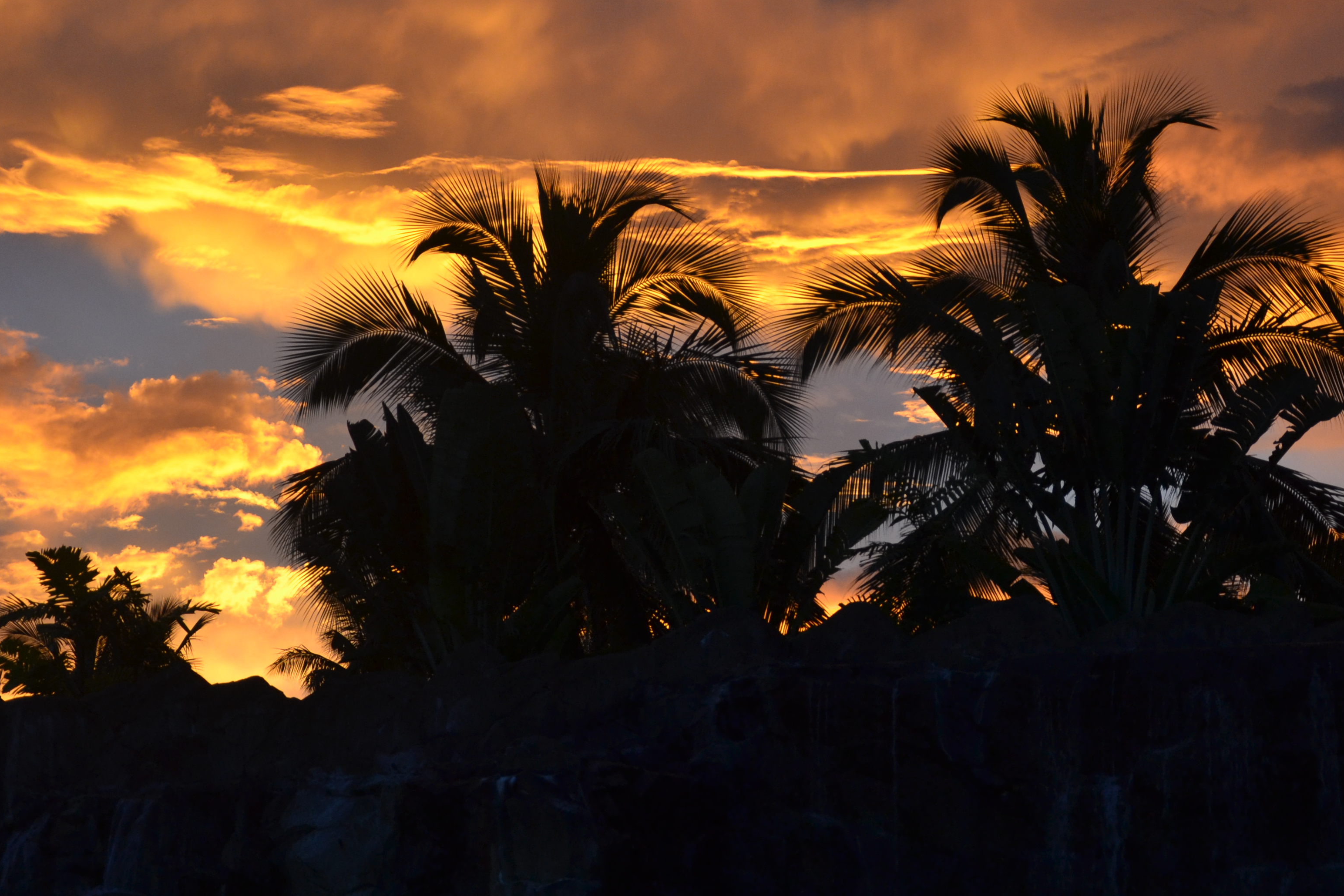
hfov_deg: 21.7
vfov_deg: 14.5
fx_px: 3509
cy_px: 245
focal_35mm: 94
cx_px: 715
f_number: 4.8
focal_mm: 42
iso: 500
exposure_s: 1/60
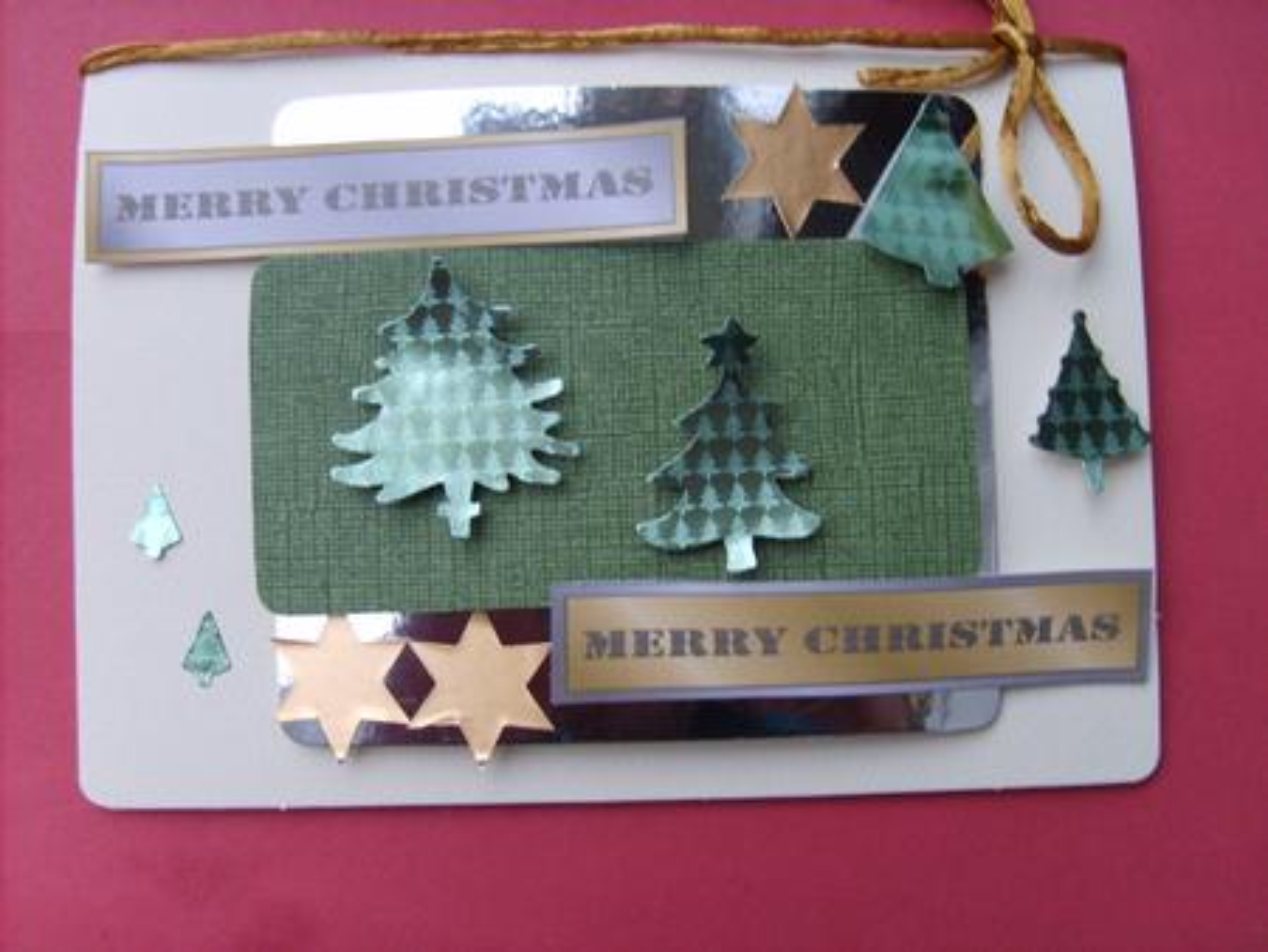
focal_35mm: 35
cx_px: 634
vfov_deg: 40.7
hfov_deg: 52.6
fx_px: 1283
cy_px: 476
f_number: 2.8
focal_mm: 5.8
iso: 120
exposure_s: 1/30
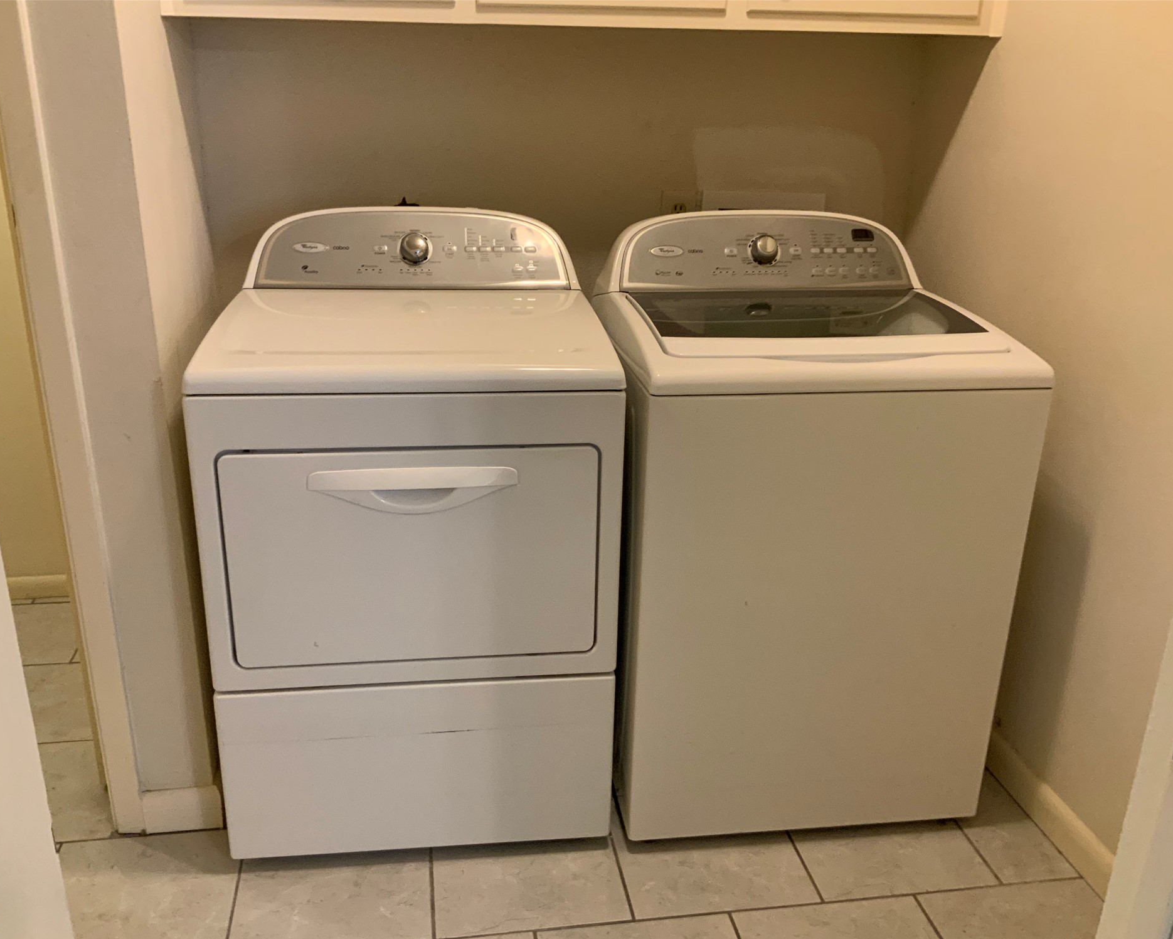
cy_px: 481
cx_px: 575
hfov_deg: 57.2
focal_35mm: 31
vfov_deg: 47.1
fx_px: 1076
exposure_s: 1/60
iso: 200
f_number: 1.8
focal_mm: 3
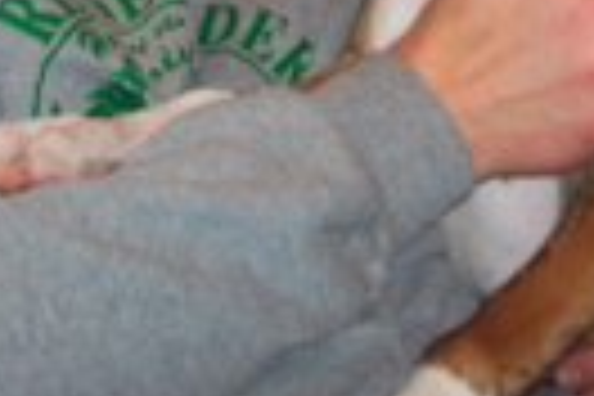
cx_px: 364
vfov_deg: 8.7
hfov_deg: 13.2
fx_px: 2557
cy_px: -122
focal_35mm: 155
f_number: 3.4
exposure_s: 1/45
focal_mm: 10.7
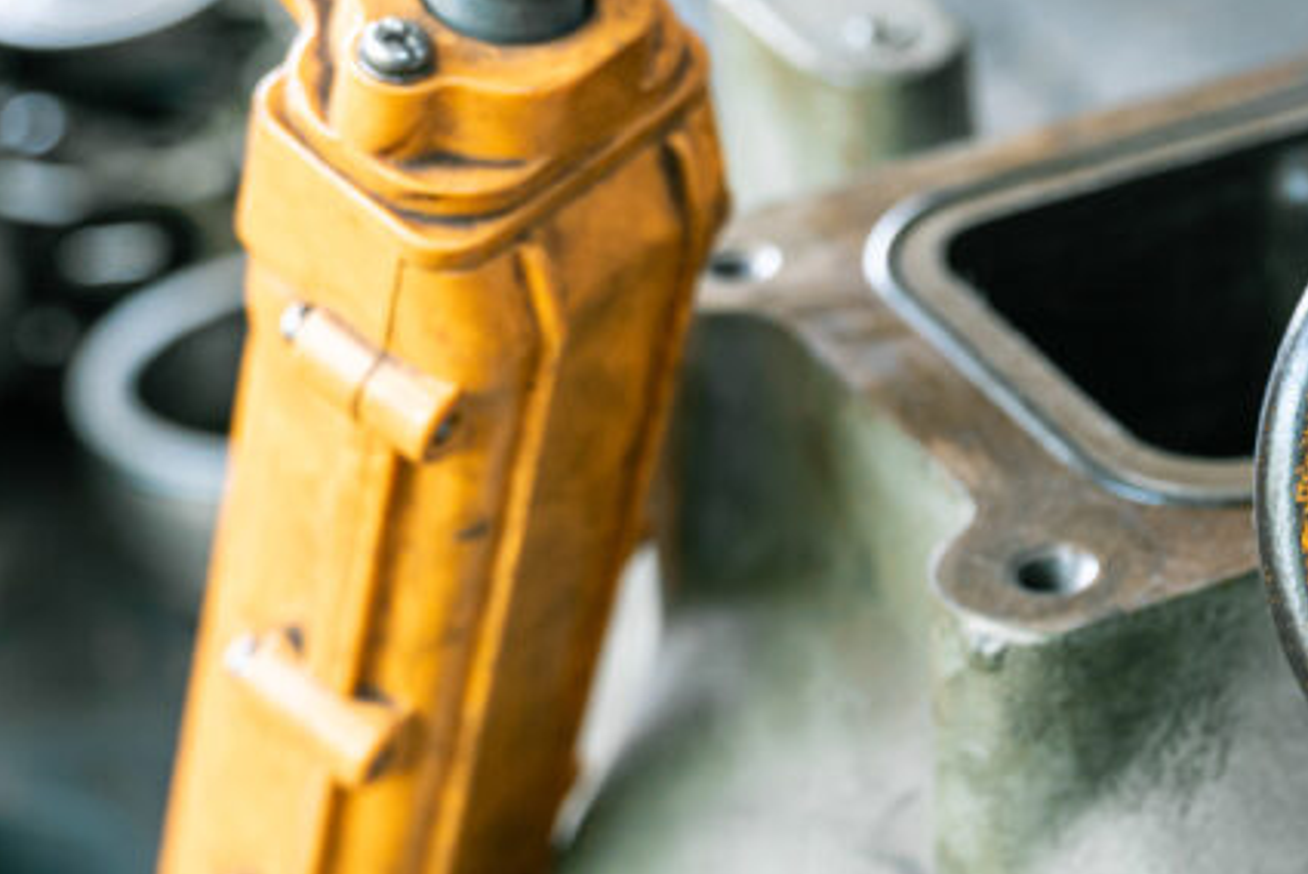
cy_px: 349
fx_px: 4290
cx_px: 1191
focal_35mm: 118
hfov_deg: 17.1
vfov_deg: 11.6
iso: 320
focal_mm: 49
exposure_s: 1/100
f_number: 4
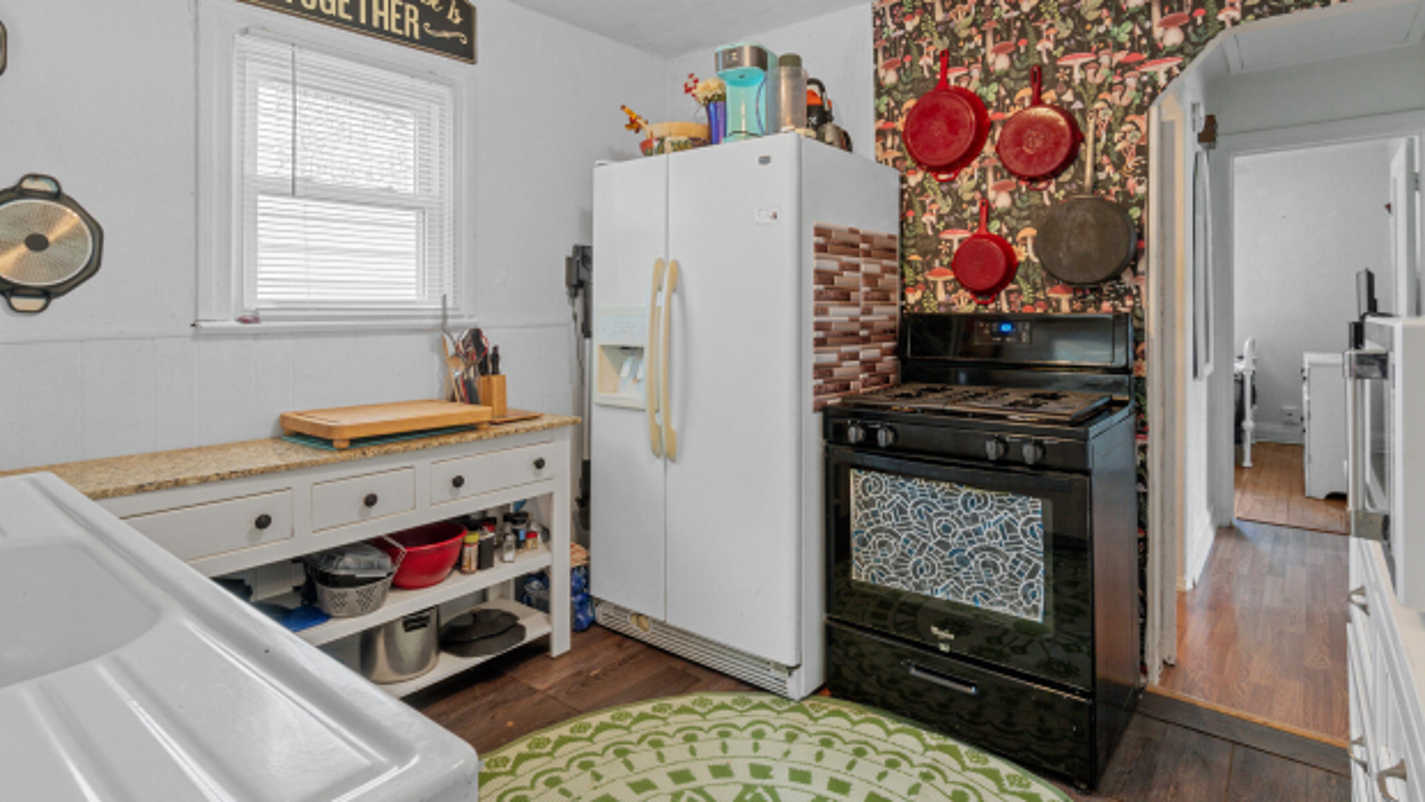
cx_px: 719
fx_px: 718
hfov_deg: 89.6
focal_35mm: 19
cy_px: 301
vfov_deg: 57.7
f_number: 9
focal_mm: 10
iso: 400
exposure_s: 1/2
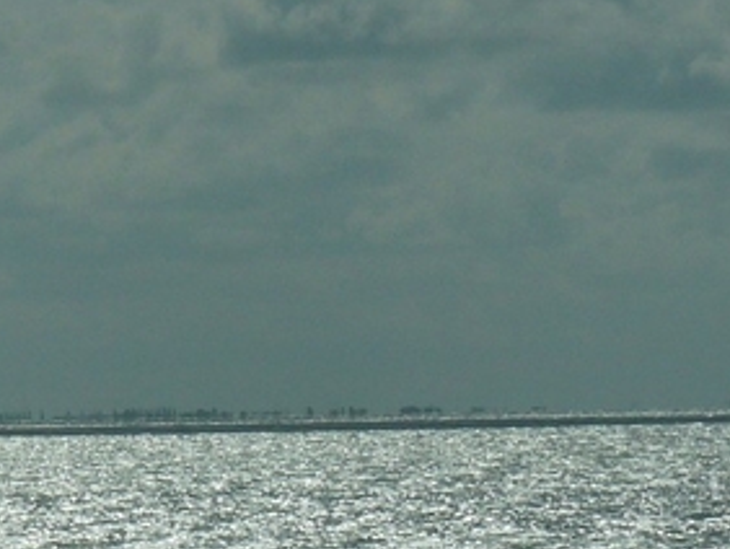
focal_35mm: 502
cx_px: -21
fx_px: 10595
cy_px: 453
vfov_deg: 3.0
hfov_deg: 3.9
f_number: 8
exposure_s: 1/1300
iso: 100
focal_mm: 26.2
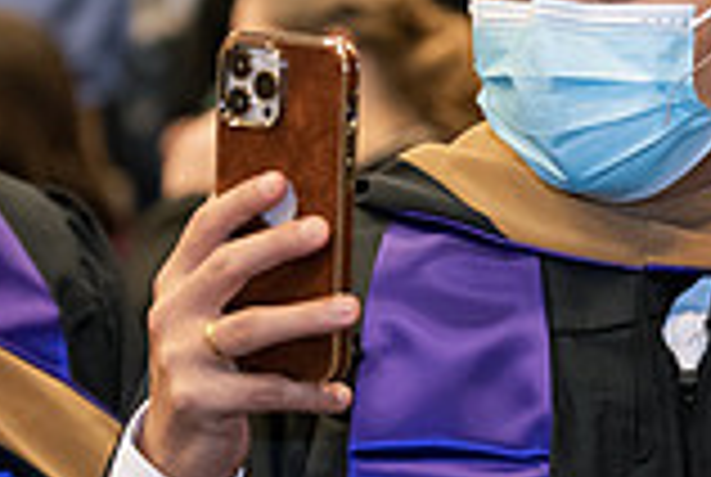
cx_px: 729
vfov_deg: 4.1
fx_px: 6668
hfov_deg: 6.1
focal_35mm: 337
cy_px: 205
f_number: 4
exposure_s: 1/200
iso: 2000
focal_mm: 92
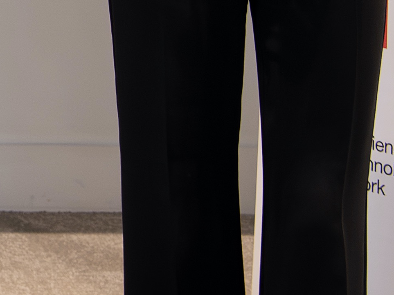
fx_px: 2151
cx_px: -349
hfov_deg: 9.8
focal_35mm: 189
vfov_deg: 7.5
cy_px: -353
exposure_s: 1/100
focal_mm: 34
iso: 1250
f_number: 5.6
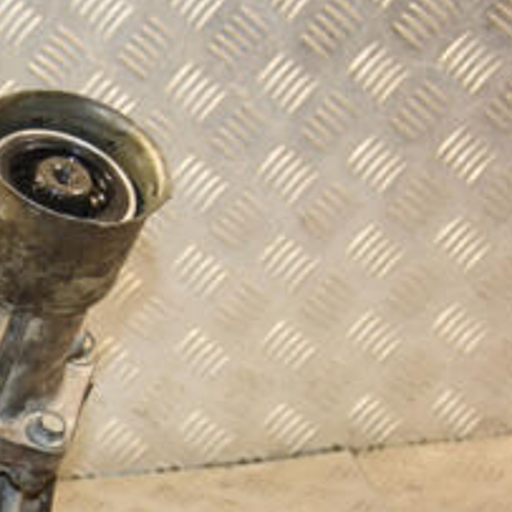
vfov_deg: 13.5
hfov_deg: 13.2
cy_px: 462
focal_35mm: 128
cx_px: -149
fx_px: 2142
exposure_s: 1/200
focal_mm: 34
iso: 800
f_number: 5
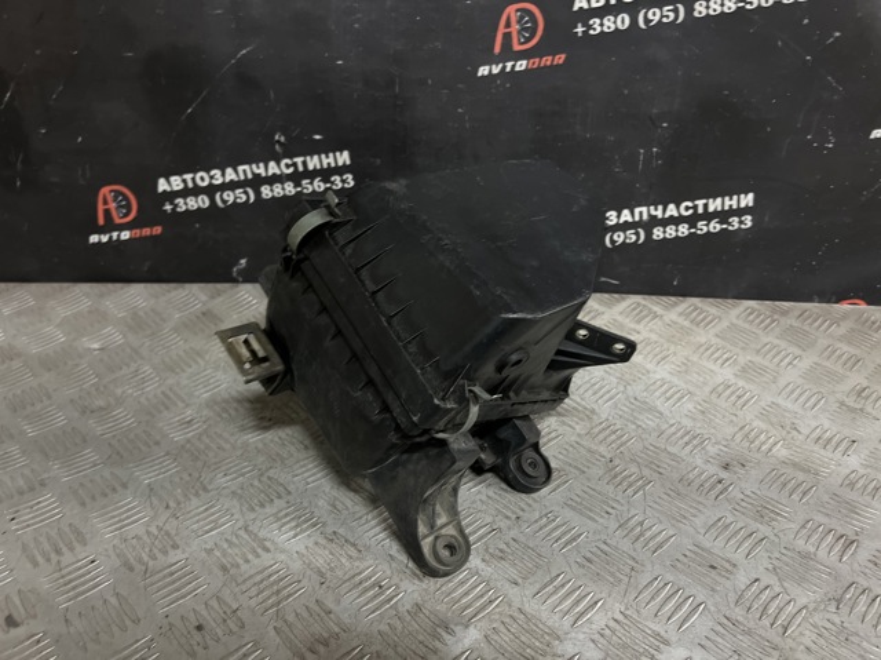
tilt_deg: -22.9
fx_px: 661
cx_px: 440
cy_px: 330
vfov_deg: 53.0
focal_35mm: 26
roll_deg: -1.2
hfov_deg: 67.3
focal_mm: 5.7
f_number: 1.5
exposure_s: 1/48
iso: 500
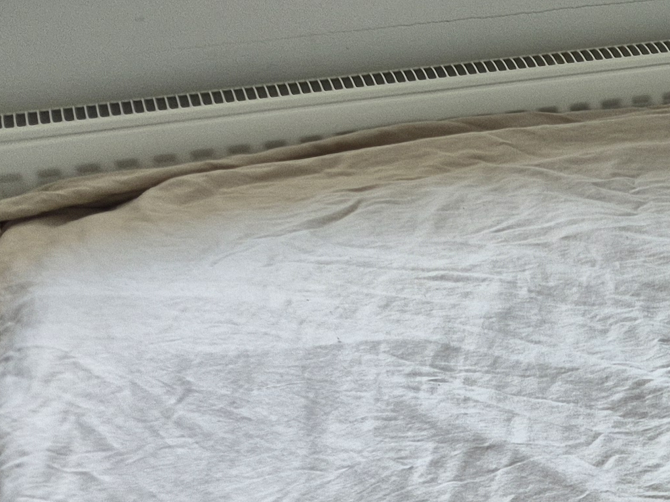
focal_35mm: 90
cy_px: 519
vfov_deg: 16.1
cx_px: 1181
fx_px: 1742
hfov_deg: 17.8
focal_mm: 5.4
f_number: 1.8
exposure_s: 1/180
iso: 64
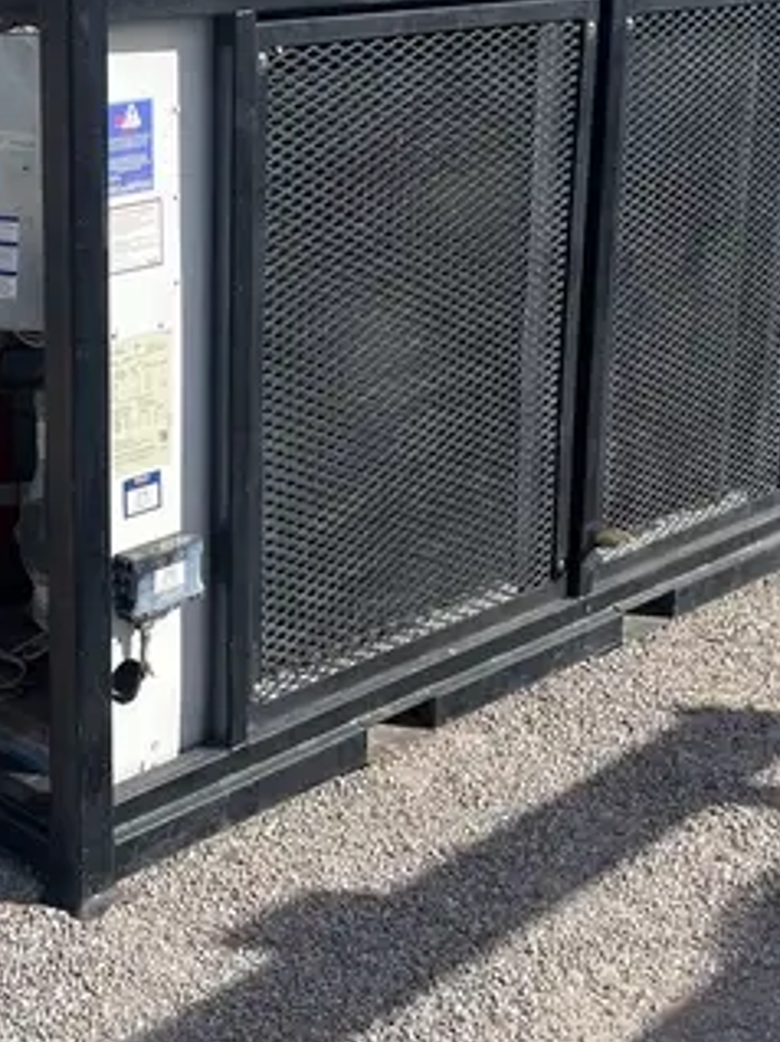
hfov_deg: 23.8
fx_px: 1805
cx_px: 98
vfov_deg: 31.8
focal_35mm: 60
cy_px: 303
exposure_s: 1/3876
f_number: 1.6
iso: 50
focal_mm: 5.1
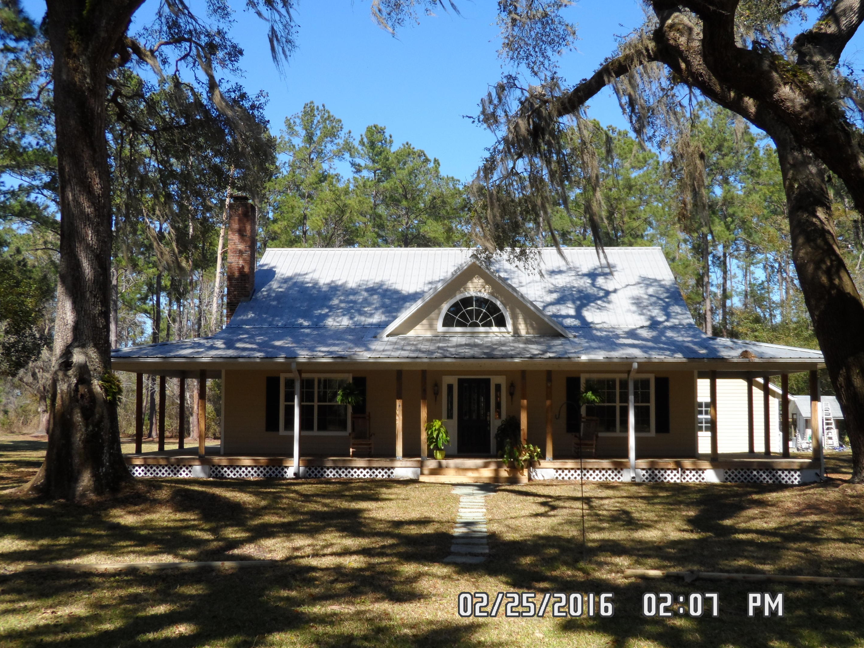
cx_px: 431
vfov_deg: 33.6
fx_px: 1073
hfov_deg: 43.9
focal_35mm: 43
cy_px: 333
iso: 80
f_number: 3.7
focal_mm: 6.8
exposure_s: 1/500
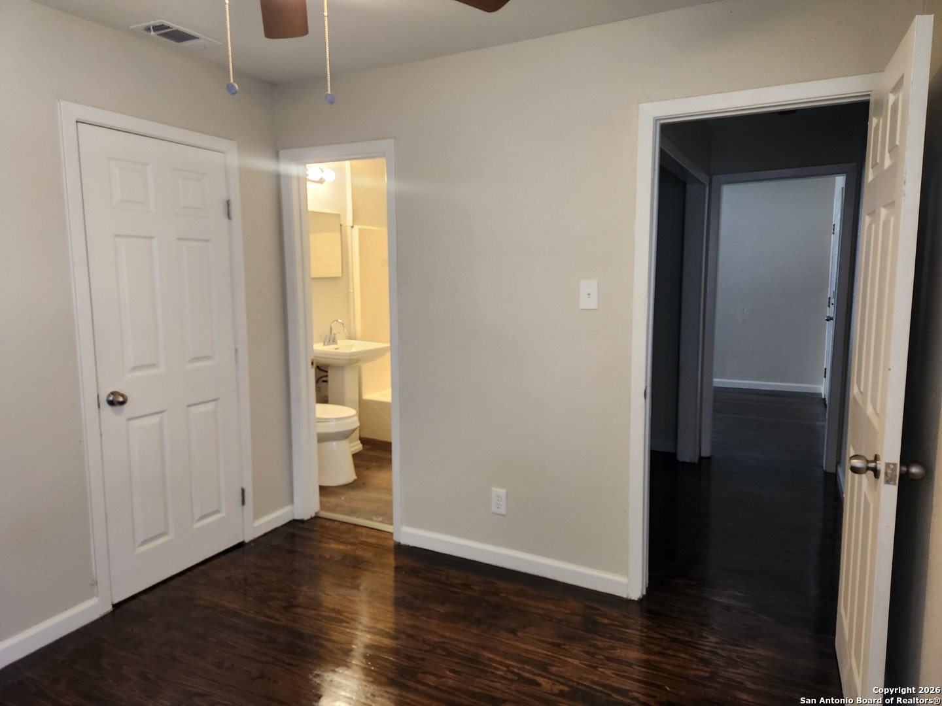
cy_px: 353
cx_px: 471
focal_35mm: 23
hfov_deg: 73.9
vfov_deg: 58.9
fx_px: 626
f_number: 1.8
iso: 400
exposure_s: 1/120
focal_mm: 5.4
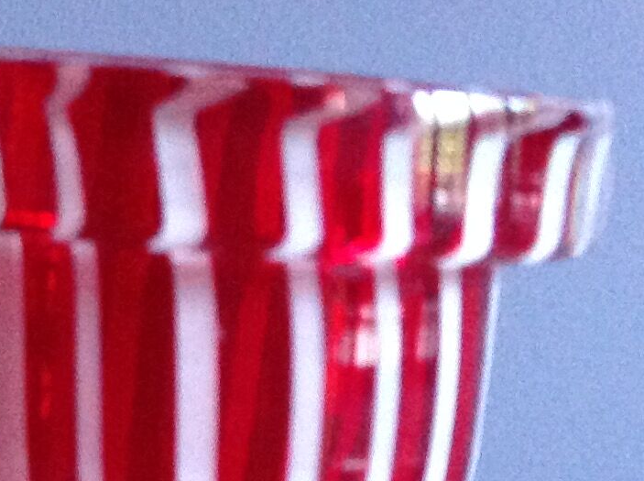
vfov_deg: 11.0
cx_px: -87
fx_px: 2396
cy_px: 738
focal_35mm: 129
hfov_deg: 14.9
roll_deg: -3.6
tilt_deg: -17.2
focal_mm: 4.28
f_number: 2.4
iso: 400
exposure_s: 1/15
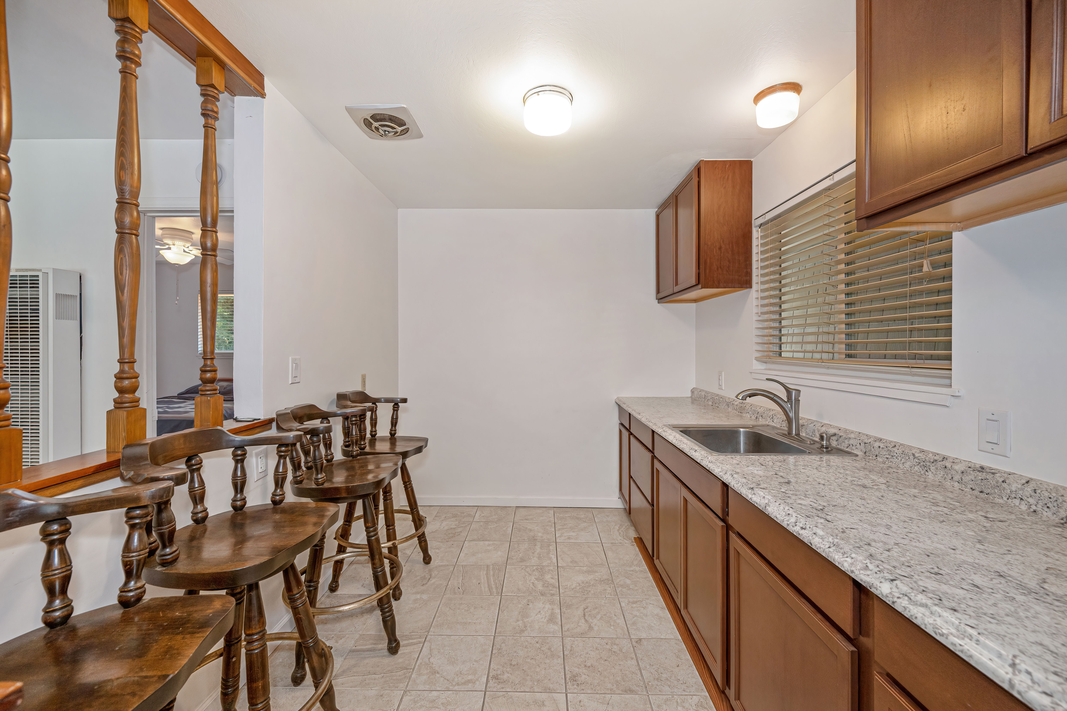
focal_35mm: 14
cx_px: 534
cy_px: 356
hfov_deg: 104.3
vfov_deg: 81.2
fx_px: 415
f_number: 6.3
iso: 640
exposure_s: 1/60
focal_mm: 14
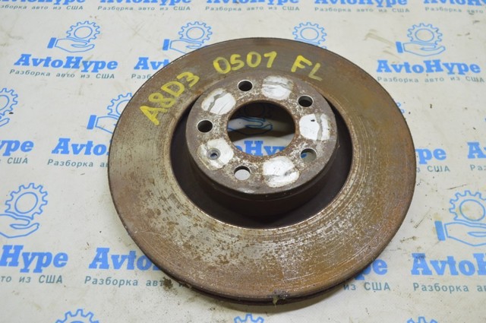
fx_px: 425
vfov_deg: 41.6
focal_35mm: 32
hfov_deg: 59.6
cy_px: 162
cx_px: 243
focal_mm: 21
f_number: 5.6
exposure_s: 1/20
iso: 400
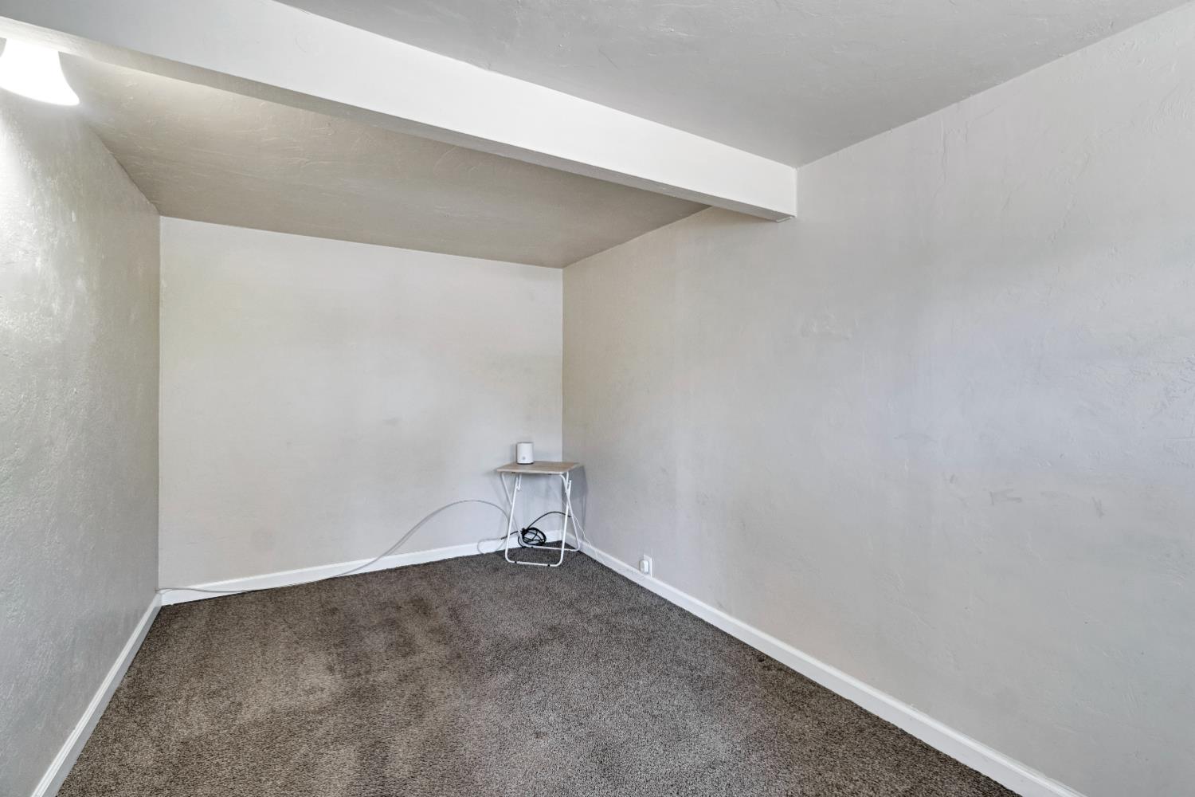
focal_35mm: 15
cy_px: 398
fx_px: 498
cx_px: 598
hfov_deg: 100.4
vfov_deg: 77.3
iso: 400
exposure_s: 1/5
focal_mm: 10
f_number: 8
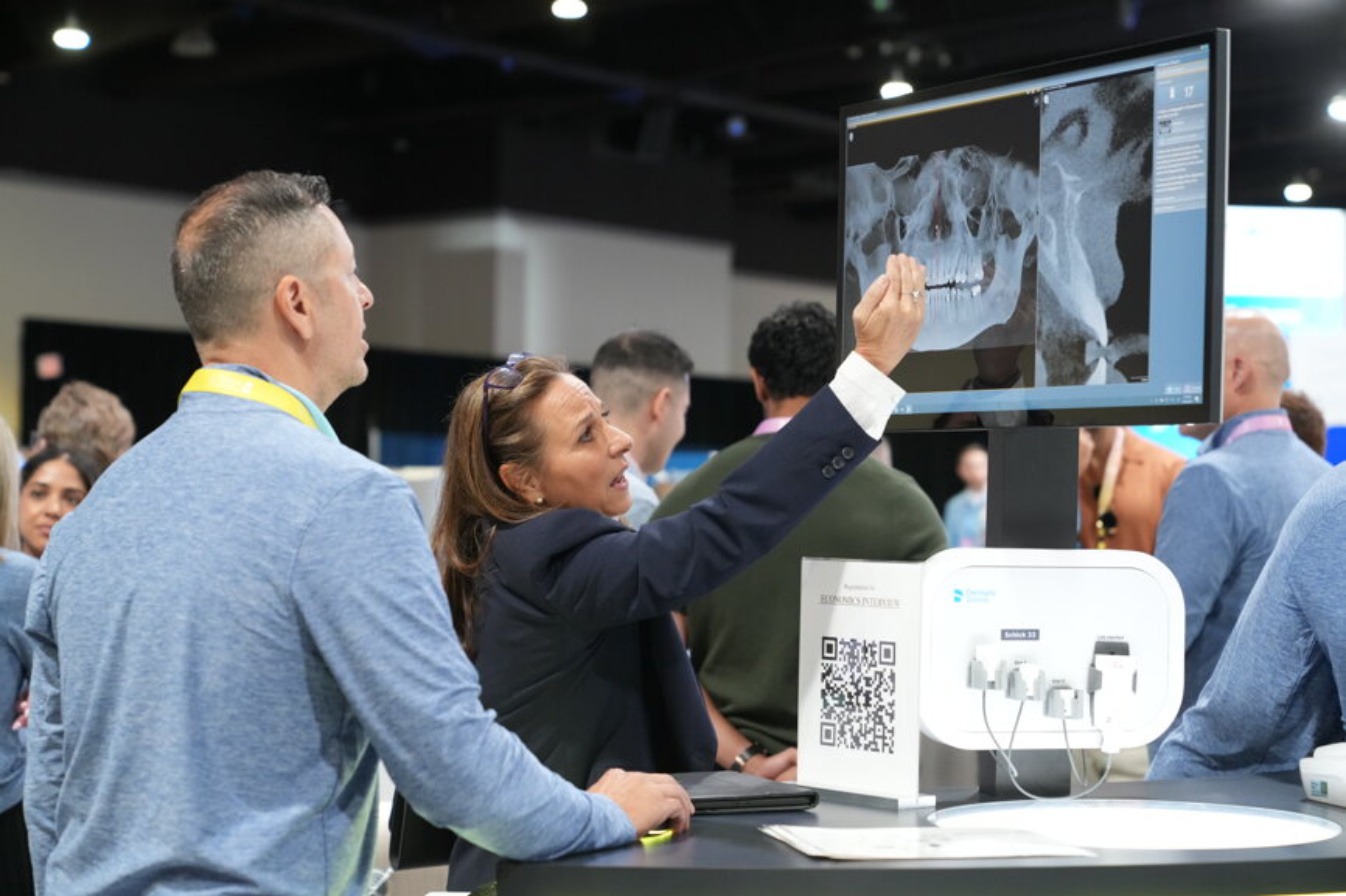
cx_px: 673
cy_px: 448
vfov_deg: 19.4
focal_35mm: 70
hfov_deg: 28.8
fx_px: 2617
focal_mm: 70
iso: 3200
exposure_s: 1/160
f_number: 3.5
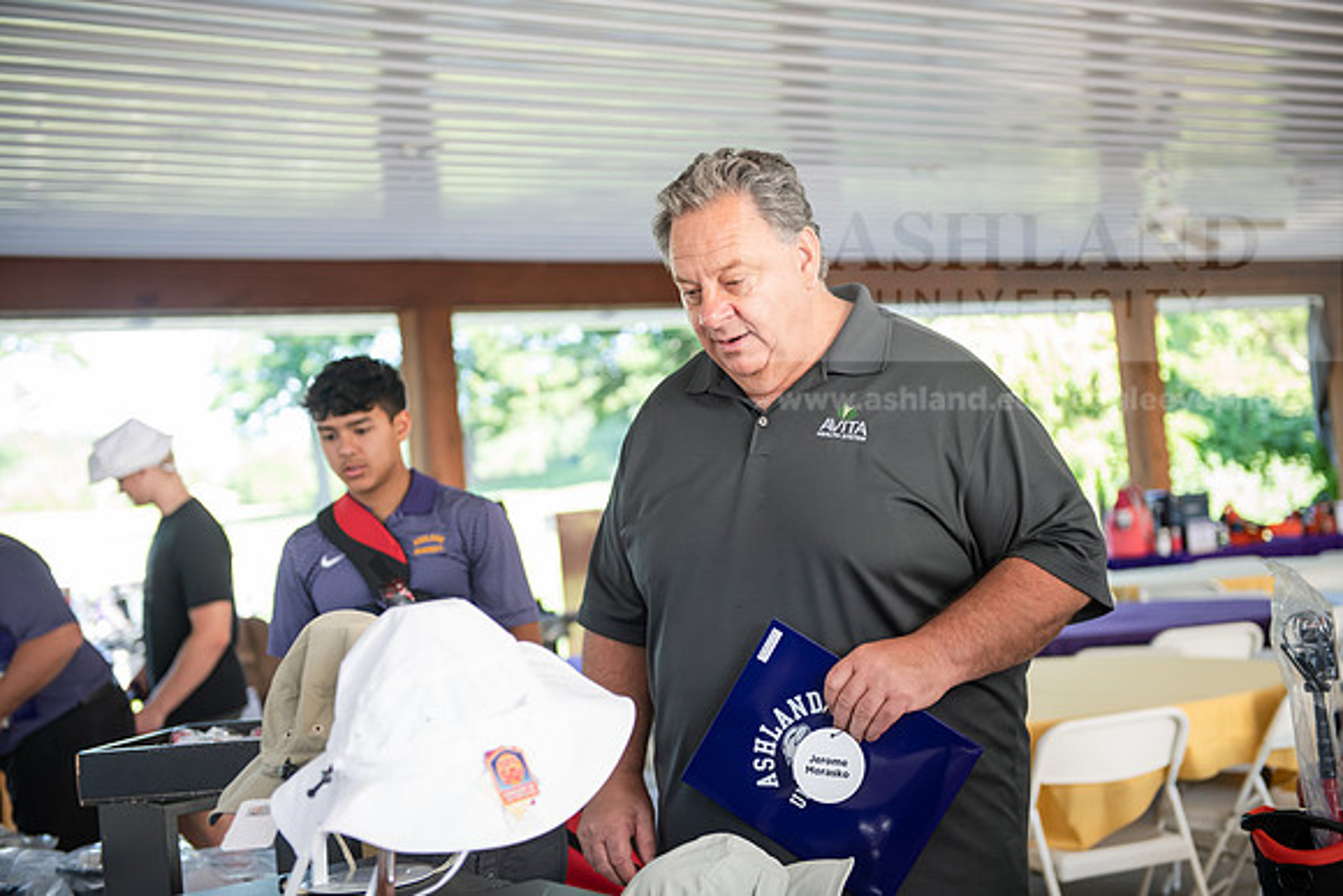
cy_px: 448
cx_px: 672
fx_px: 1940
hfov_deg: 38.2
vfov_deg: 26.0
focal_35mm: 52
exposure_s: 1/200
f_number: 3.2
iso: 400
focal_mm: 52
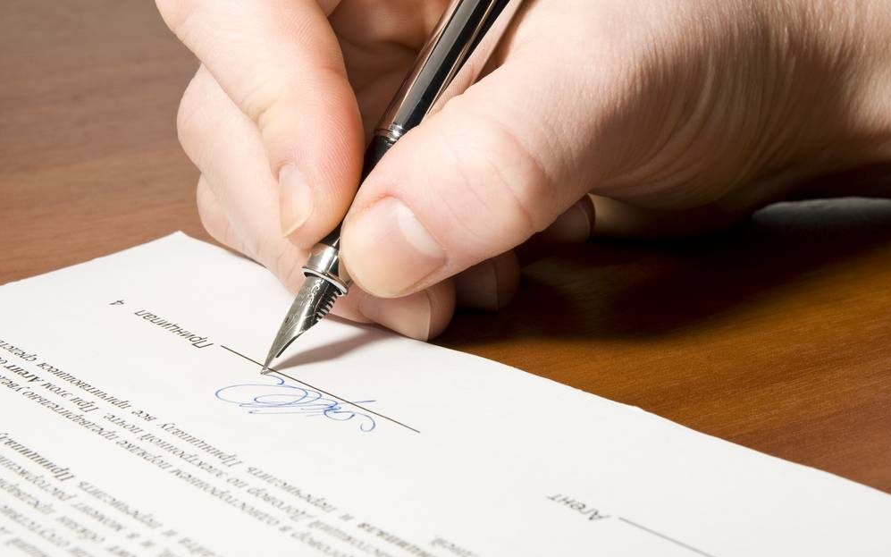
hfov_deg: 22.6
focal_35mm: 92
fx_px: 2234
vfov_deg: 14.2
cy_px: 270
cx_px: 446
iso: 100
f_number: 20
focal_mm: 60
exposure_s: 1/100
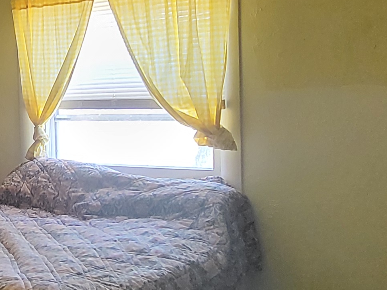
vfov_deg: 26.9
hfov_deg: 32.1
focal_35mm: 54
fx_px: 604
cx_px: -20
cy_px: 102
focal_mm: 1.74
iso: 500
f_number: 2.2
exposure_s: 1/30
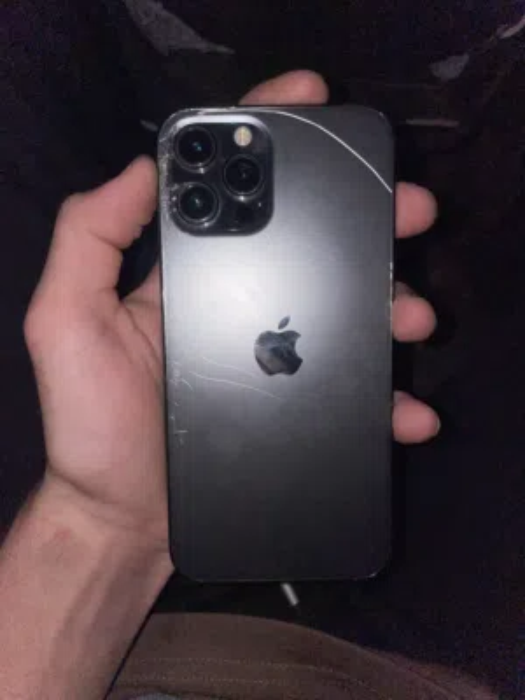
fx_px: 526
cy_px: 350
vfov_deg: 67.3
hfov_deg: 53.1
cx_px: 262
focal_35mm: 26
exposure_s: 1/62
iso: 32
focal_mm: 4.2
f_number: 1.6
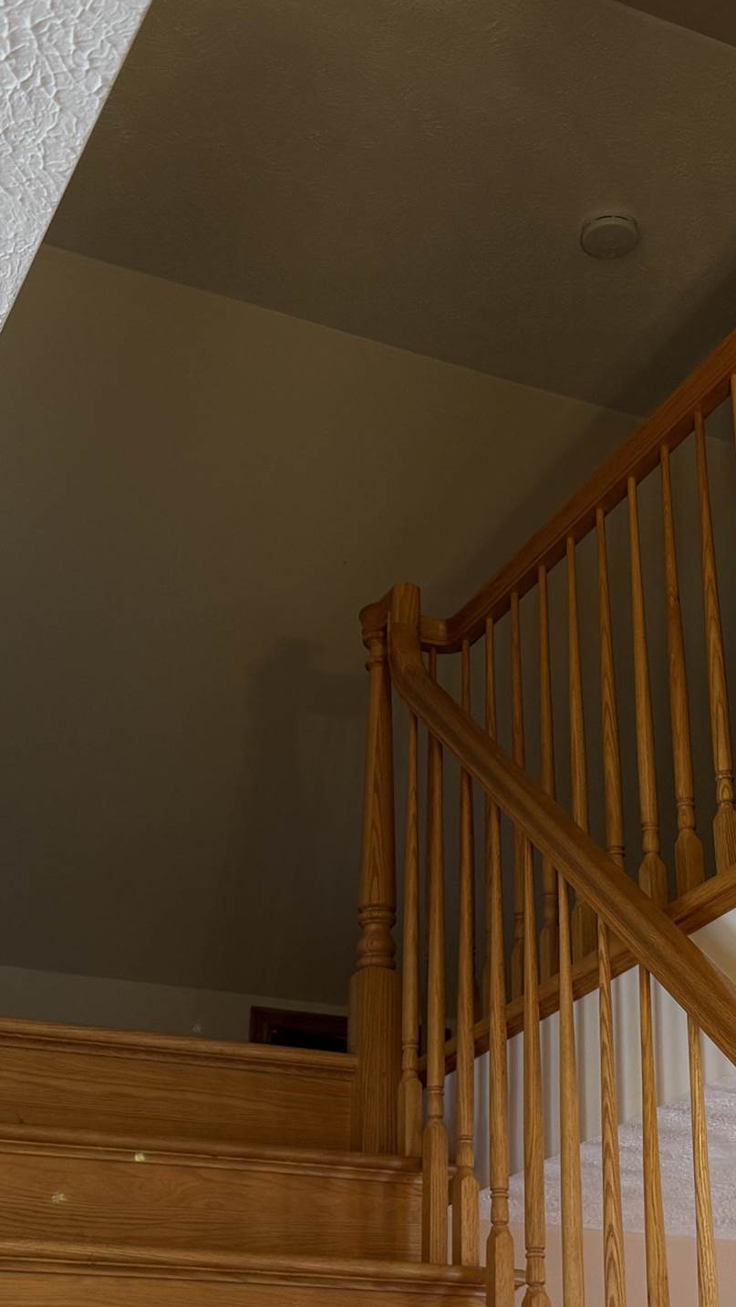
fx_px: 1942
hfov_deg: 21.3
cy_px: 684
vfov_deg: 37.2
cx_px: 540
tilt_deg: +25.5
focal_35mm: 56
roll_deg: +1.3
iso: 100
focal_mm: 6.76
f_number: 1.78
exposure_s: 1/60
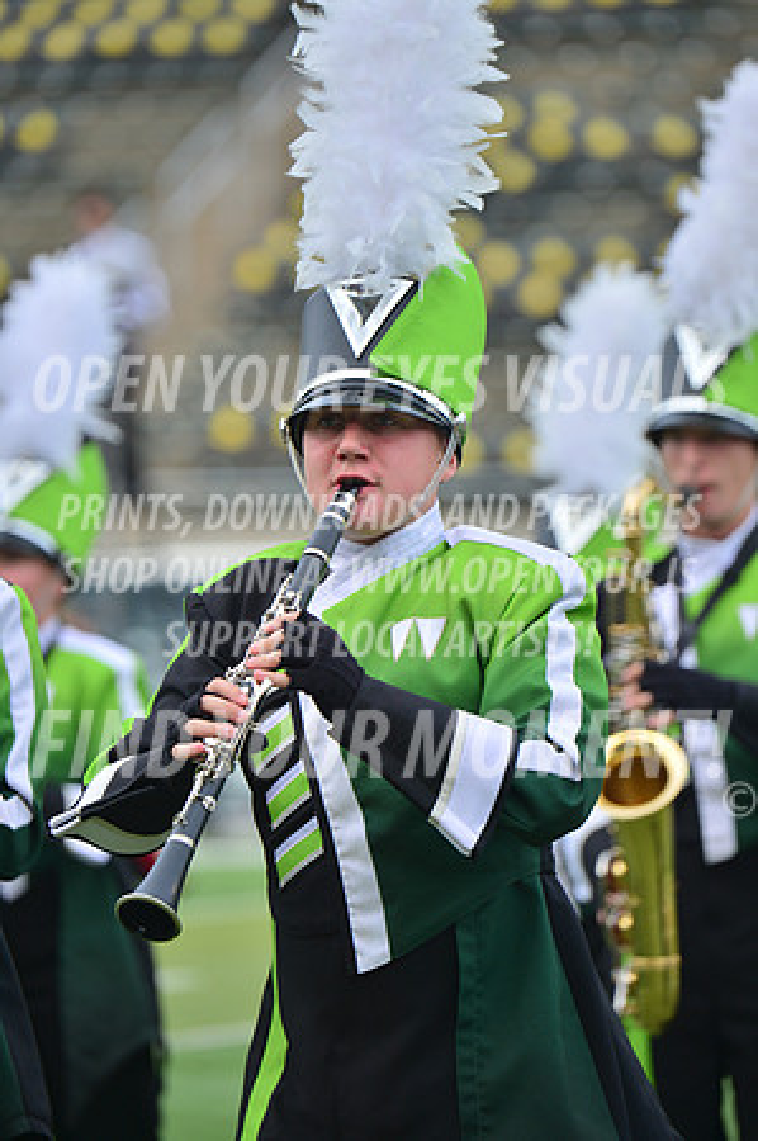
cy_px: 570
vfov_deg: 6.4
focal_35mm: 320
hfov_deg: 4.3
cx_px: 379
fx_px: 10129
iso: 200
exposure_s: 1/500
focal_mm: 320
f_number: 5.6
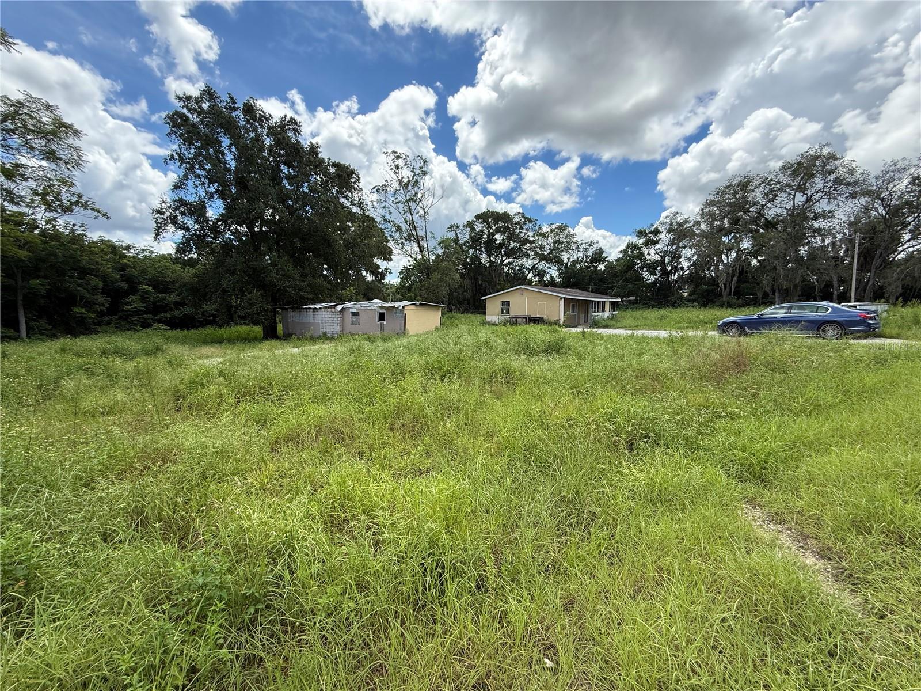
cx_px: 460
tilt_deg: -6.1
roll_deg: +0.4
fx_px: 372
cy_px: 346
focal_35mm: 14
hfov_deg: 102.1
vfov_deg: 85.7
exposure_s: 1/914
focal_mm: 2.22
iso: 64
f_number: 2.2
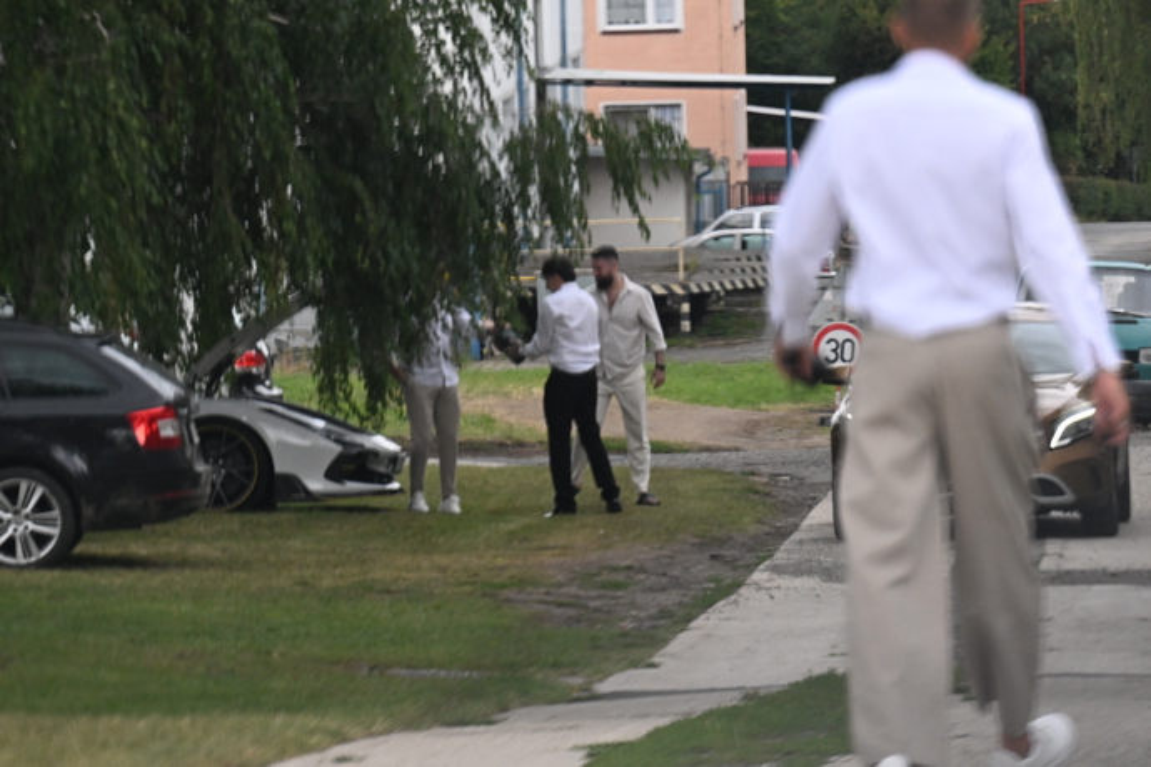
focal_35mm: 300
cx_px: 576
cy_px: 384
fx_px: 9591
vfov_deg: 4.6
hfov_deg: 6.9
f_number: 4.5
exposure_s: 1/6400
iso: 2500
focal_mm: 200
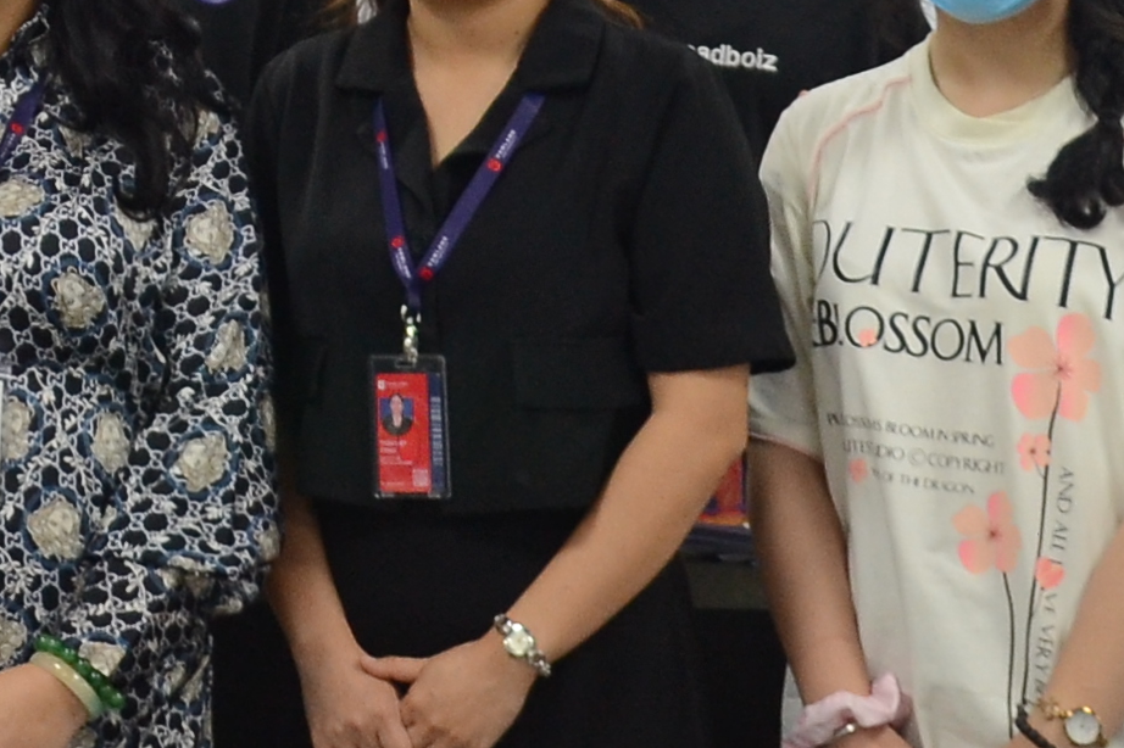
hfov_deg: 14.8
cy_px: -402
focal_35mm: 135
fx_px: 4213
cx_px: -161
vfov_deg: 9.8
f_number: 3.5
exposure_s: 1/60
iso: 400
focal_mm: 18
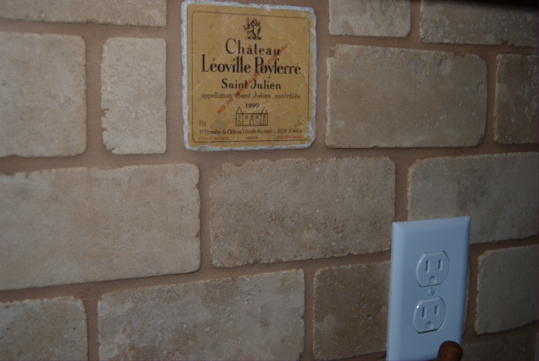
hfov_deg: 42.3
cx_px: 270
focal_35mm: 46
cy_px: 180
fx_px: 697
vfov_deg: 29.0
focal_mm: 31
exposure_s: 1/60
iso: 200
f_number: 4.5
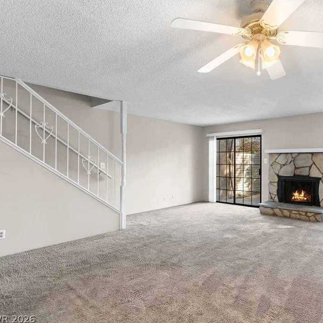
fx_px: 232
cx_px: 233
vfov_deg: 69.6
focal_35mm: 22
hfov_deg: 66.3
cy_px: 162
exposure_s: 1/20
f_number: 8
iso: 500
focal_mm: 17
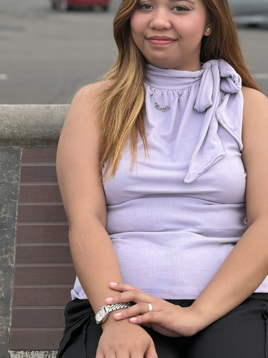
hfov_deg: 15.5
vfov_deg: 20.3
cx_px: 177
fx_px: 981
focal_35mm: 95
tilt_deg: -4.7
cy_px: 46
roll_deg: -0.7
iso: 32
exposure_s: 1/624
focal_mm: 5.96
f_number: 1.6
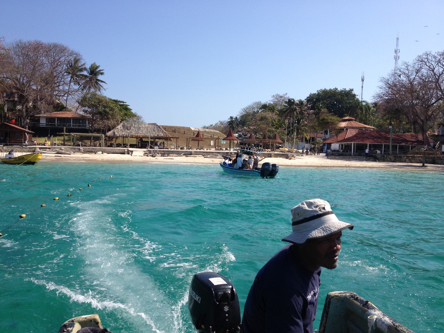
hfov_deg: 52.6
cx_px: 222
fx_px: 449
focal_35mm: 35
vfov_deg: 40.7
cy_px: 166
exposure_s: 1/2045
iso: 50
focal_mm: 4.28
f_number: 2.4
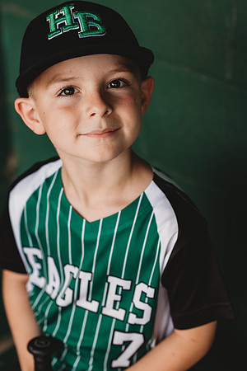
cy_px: 186
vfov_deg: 23.9
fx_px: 875
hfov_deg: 16.1
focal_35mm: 85
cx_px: 124
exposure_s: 1/250
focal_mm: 85
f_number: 2.8
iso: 320
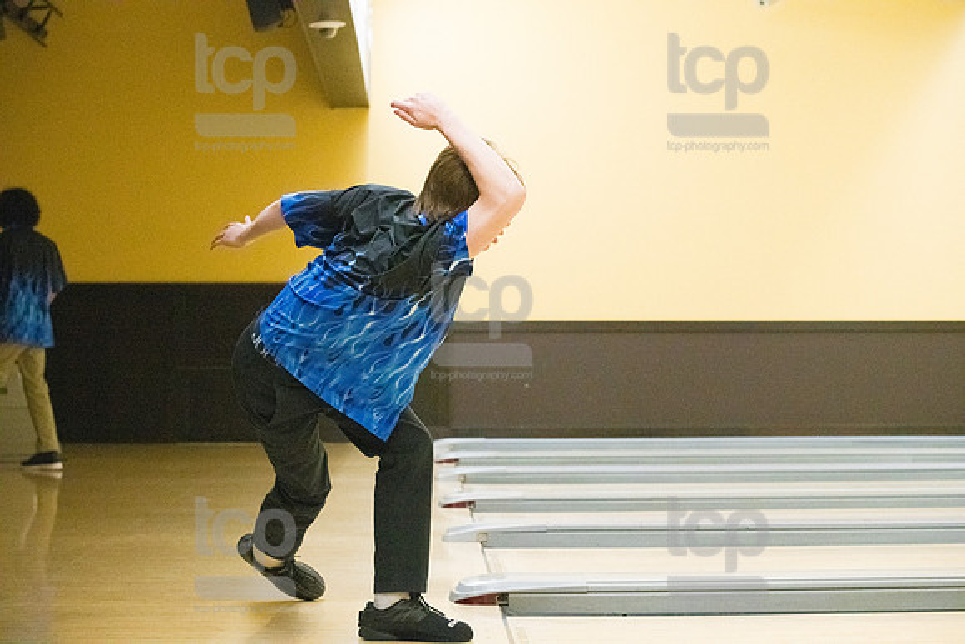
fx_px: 1877
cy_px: 322
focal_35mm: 70
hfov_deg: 28.8
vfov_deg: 19.5
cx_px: 482
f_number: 4.5
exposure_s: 1/1000
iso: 10000
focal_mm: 70
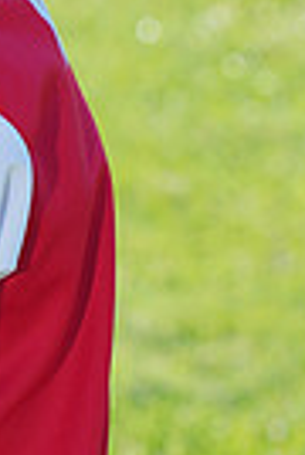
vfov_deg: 2.4
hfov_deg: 1.6
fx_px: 10759
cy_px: -163
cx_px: -266
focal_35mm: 851
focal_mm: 197
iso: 200
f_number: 10
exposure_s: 1/200
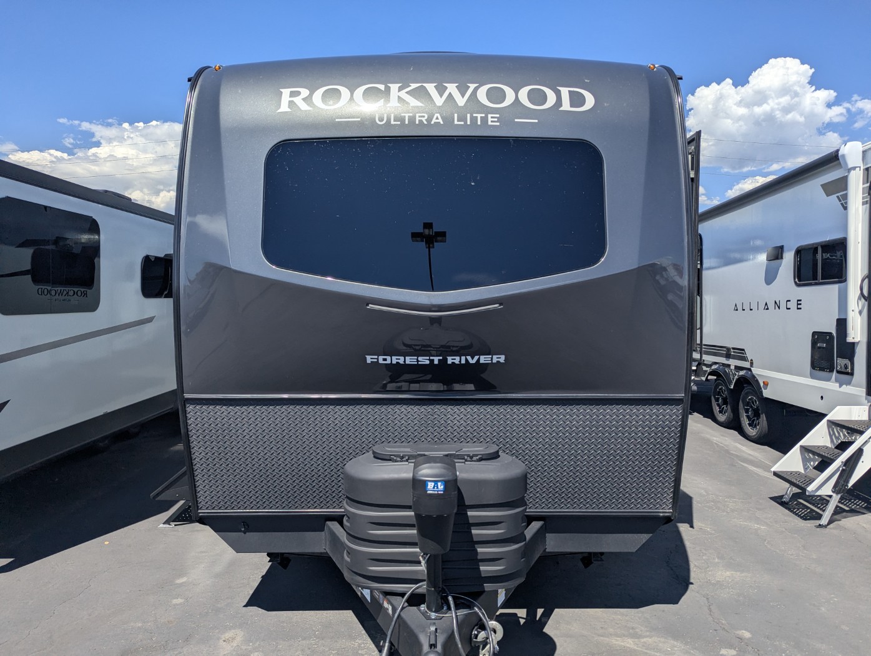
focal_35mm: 24
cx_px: 436
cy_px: 328
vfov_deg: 56.9
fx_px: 605
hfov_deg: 71.5
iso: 44
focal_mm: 6.81
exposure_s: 1/2762
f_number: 1.85
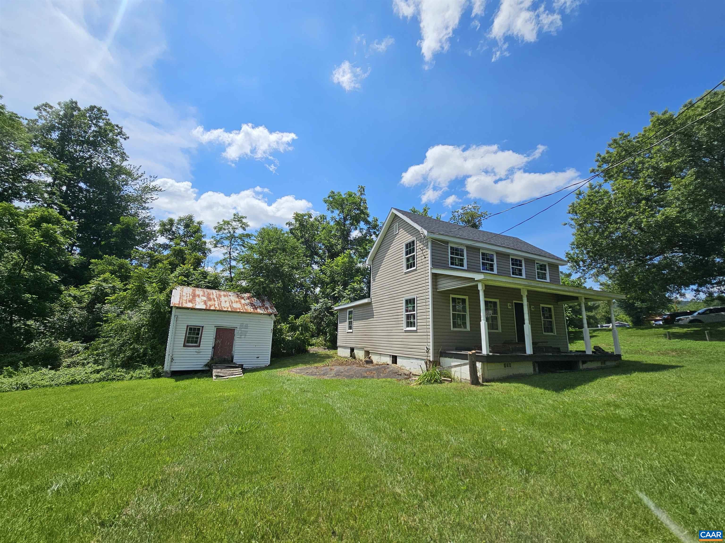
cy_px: 272
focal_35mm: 13
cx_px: 362
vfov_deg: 89.9
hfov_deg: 106.2
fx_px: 272
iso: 50
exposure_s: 1/3598
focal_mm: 2.2
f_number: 2.2
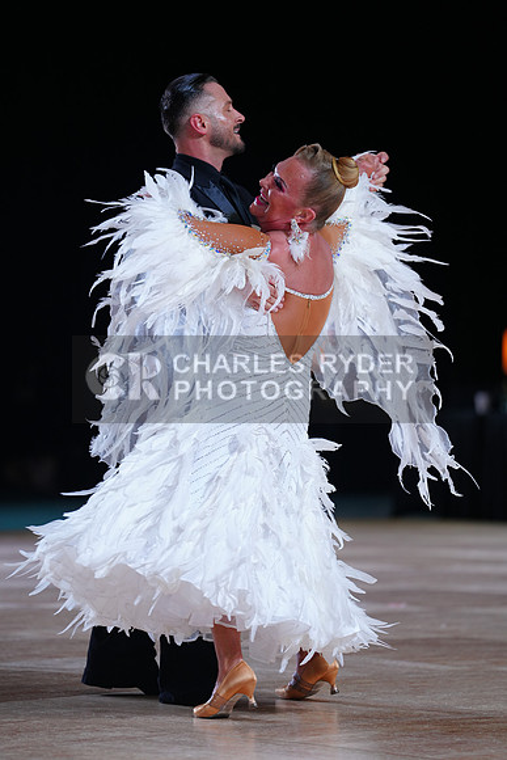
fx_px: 4095
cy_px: 380
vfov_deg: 10.6
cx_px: 254
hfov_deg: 7.1
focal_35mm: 194
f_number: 2.8
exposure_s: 1/500
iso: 640
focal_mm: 194
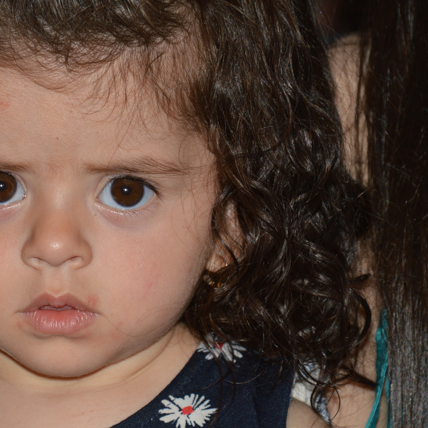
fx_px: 5006
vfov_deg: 4.9
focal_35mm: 358
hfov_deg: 4.9
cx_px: 75
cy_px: 212
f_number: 5.6
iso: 100
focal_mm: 135
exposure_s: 1/200
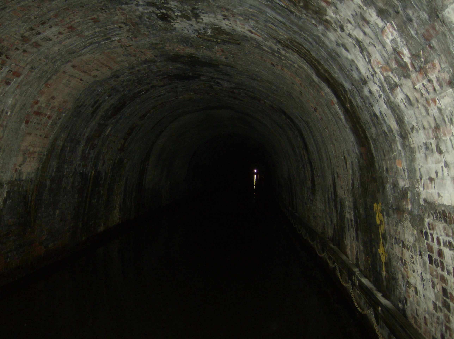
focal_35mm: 36
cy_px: 170
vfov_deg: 39.5
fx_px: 471
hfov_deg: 51.5
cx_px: 227
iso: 200
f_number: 2.8
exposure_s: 1/60
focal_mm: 6
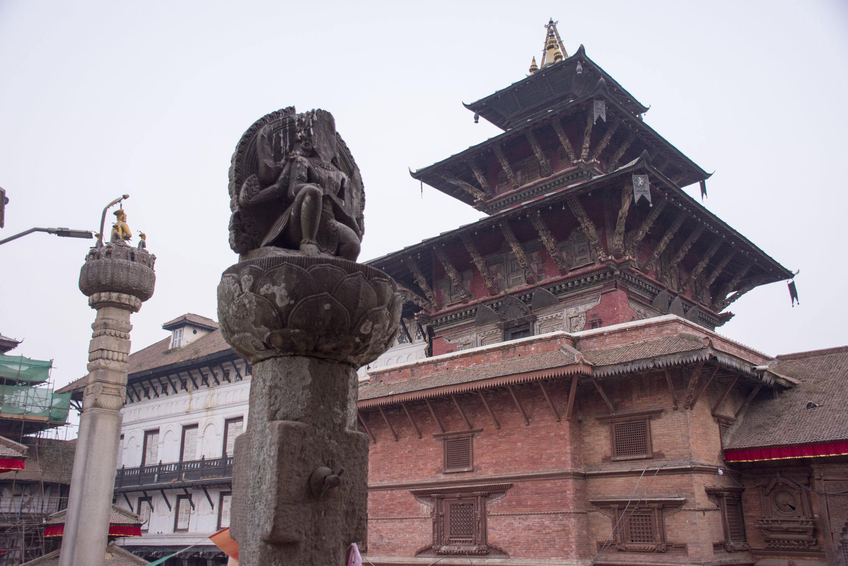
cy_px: 283
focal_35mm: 33
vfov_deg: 40.0
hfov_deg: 57.2
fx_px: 777
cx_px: 424
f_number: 4.5
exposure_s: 1/100
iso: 800
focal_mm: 22
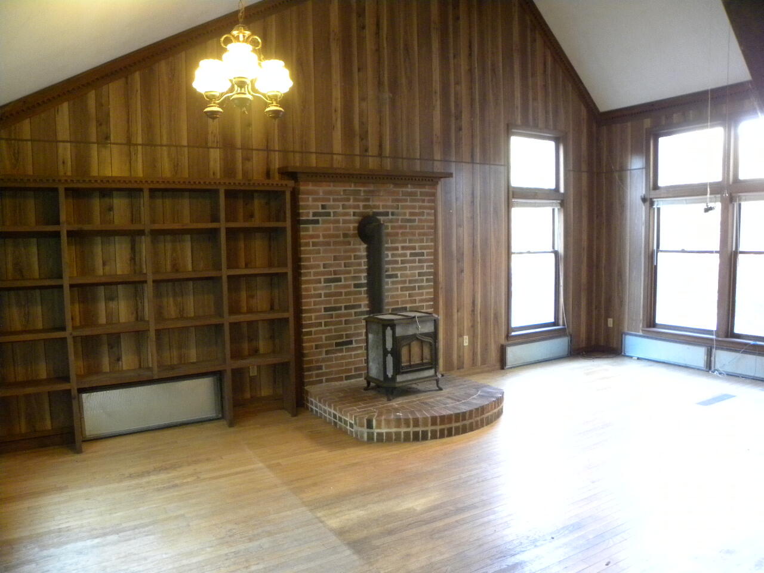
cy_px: 286
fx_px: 574
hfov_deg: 67.3
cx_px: 382
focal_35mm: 26
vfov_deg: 53.1
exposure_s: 1/9.6
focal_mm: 4.6
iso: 422
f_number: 2.8
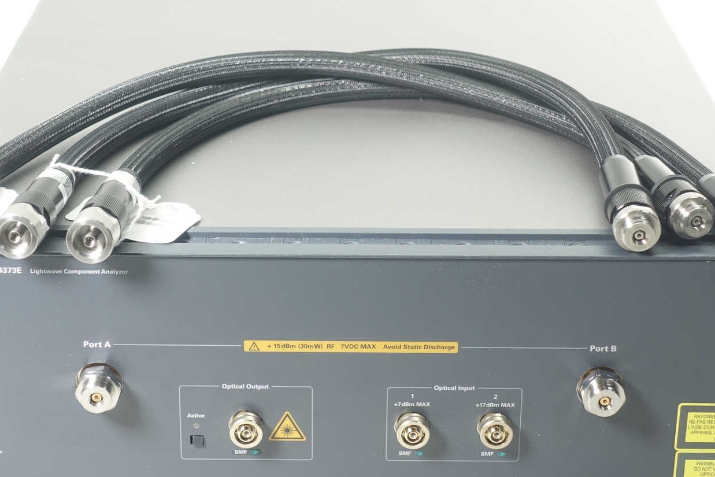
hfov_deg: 21.2
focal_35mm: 96
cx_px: 349
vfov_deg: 14.3
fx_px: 1907
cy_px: 232
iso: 125
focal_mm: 21.39
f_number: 2.8
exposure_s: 1/80
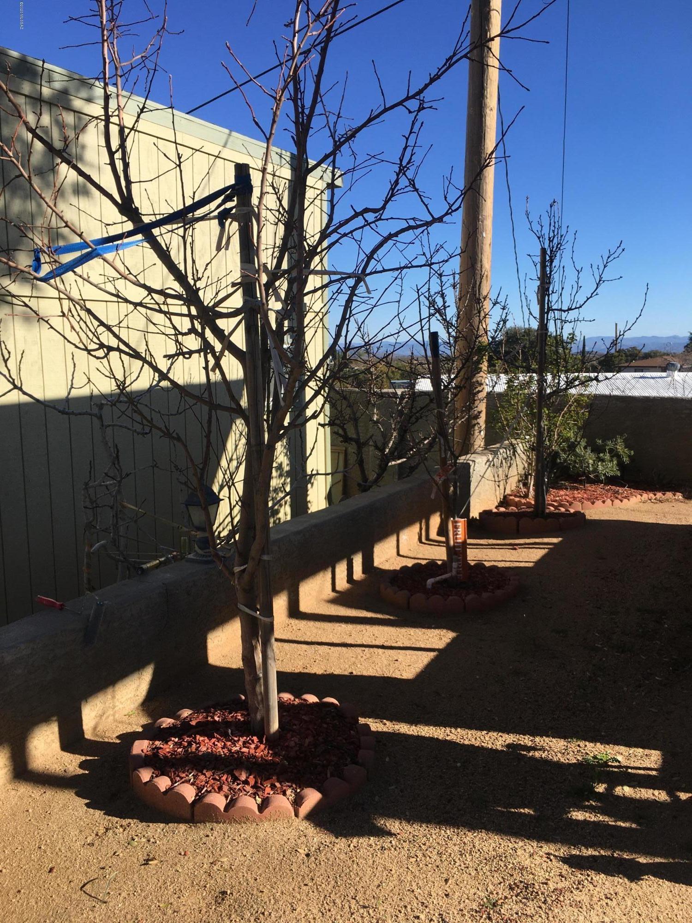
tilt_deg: -7.3
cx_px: 346
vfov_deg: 61.7
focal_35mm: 29
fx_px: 773
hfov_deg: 48.2
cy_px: 462
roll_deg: +0.8
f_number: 2.2
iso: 25
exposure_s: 1/1508
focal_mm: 4.15
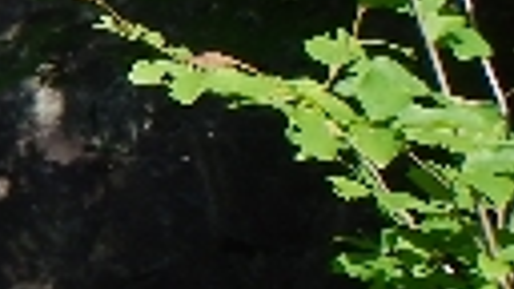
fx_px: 2590
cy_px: -177
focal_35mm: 190
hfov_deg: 9.3
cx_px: -964
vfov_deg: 6.3
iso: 125
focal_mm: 5
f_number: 3.9
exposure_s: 1/400
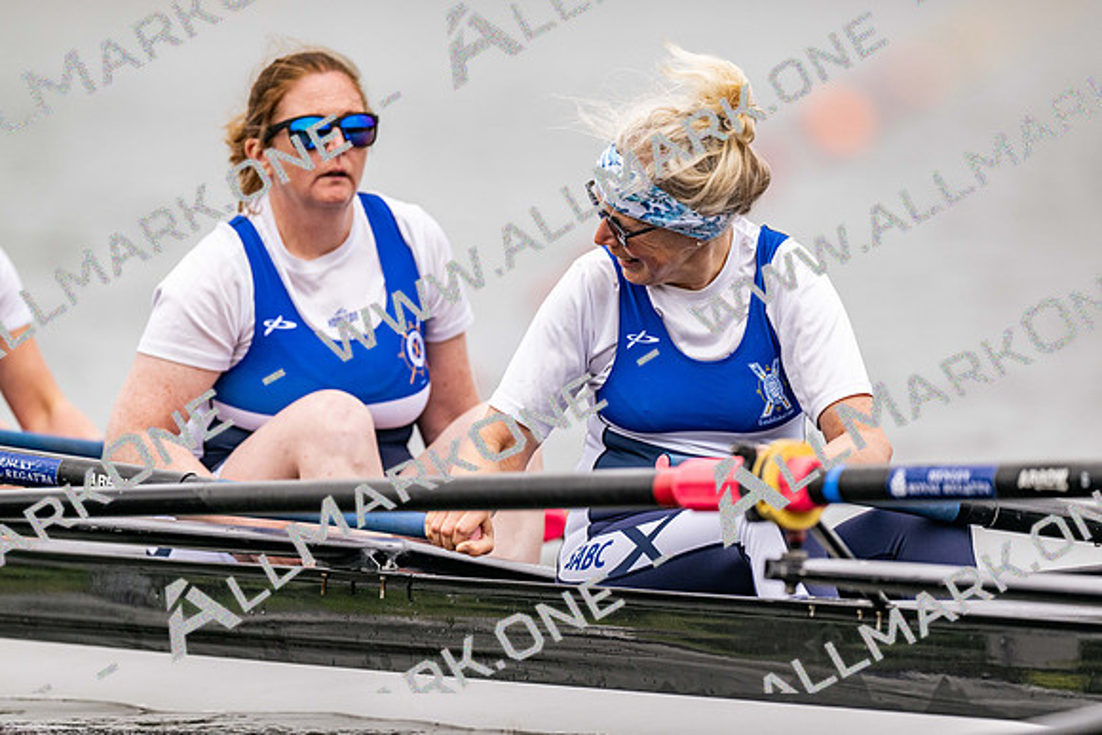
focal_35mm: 600
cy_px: 368
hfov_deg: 3.4
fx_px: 18370
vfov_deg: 2.3
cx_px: 551
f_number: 4
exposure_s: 1/2500
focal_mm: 600
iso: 400
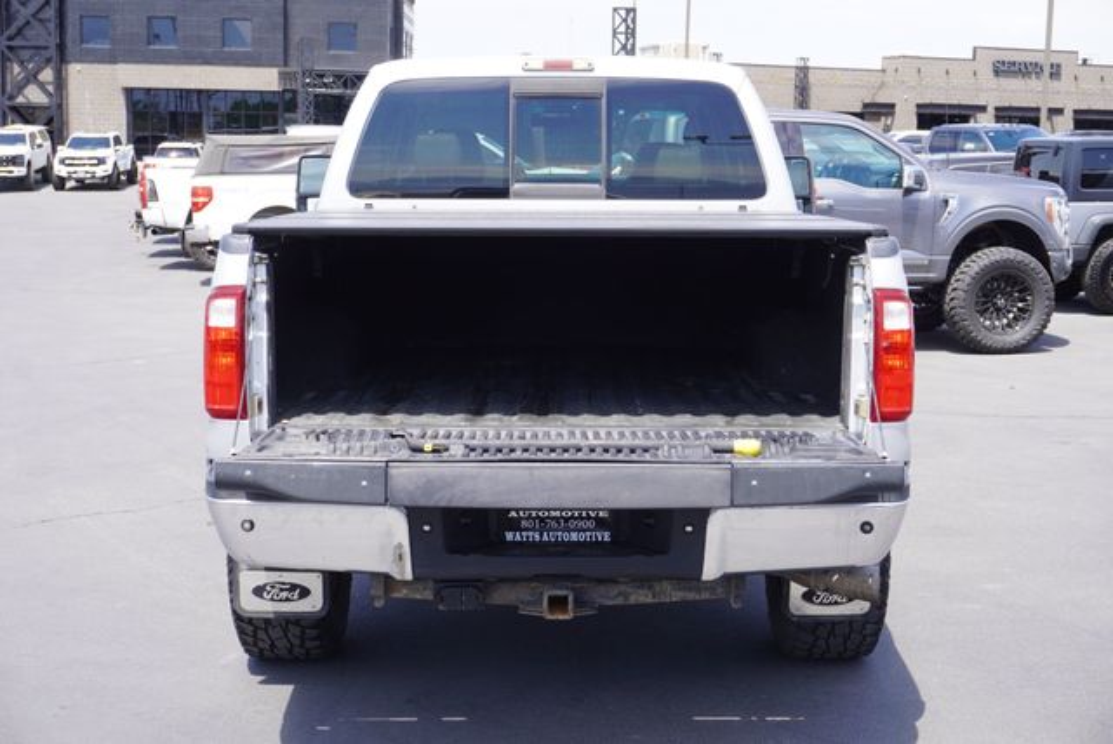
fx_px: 1578
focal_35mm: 51
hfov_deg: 38.8
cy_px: 372
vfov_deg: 26.5
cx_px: 556
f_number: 8
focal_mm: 34
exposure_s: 1/100
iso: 100
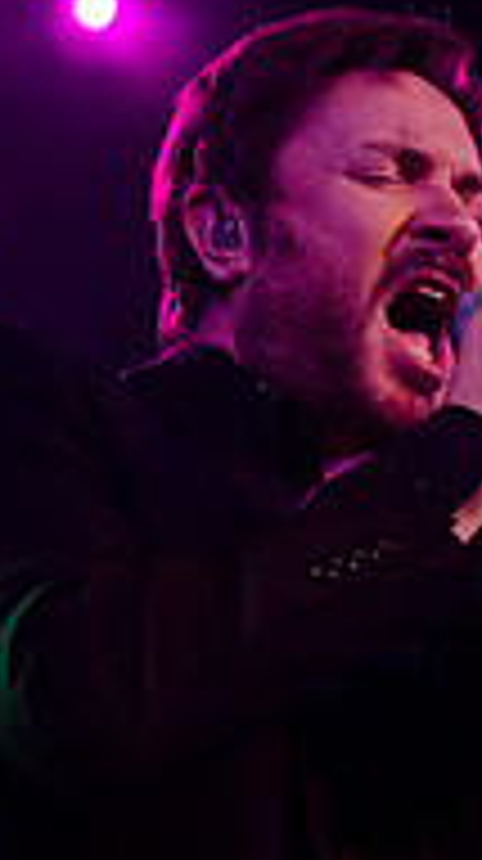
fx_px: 5903
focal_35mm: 259
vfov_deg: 8.3
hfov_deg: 4.7
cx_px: 329
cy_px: 549
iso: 1600
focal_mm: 70
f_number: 3.5
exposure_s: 1/200
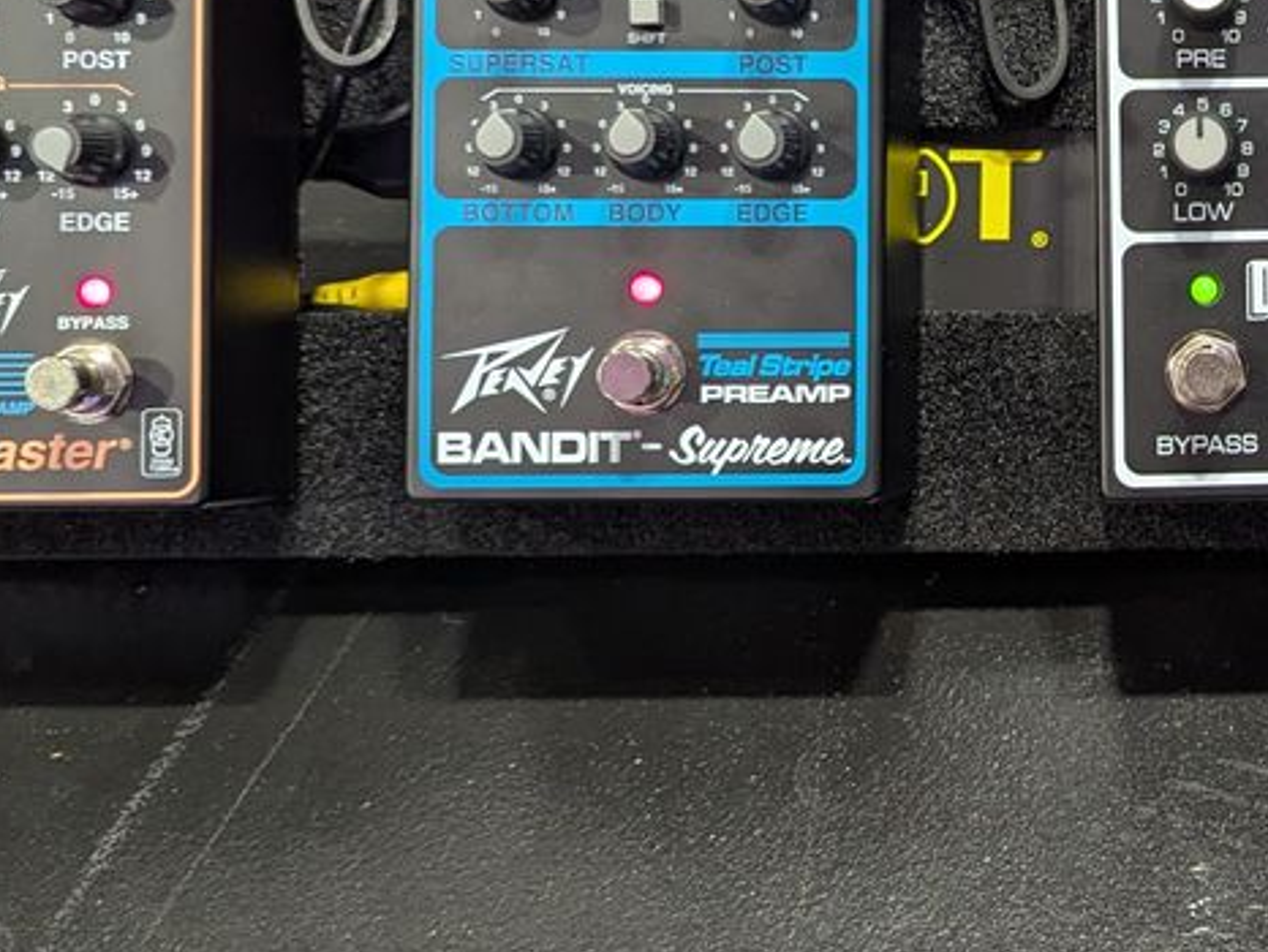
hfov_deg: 27.2
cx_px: 1361
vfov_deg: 22.0
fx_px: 2419
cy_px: 182
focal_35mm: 66
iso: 549
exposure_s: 1/60
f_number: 1.85
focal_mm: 6.81
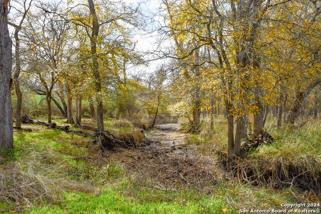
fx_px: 294
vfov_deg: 40.0
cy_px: 107
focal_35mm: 33
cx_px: 160
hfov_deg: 57.2
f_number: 20
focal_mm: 22
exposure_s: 1/1600
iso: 3200
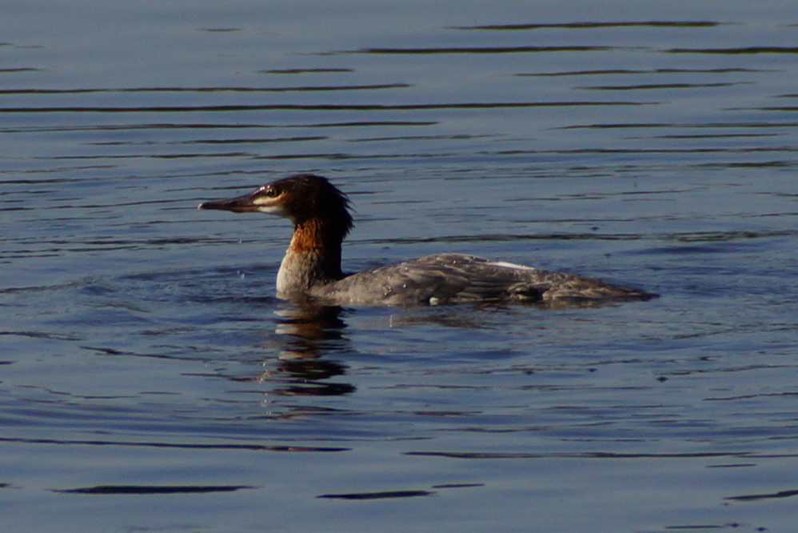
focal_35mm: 375
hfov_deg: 5.5
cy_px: 266
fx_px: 8314
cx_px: 399
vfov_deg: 3.7
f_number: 6.3
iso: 160
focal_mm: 250
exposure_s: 1/400
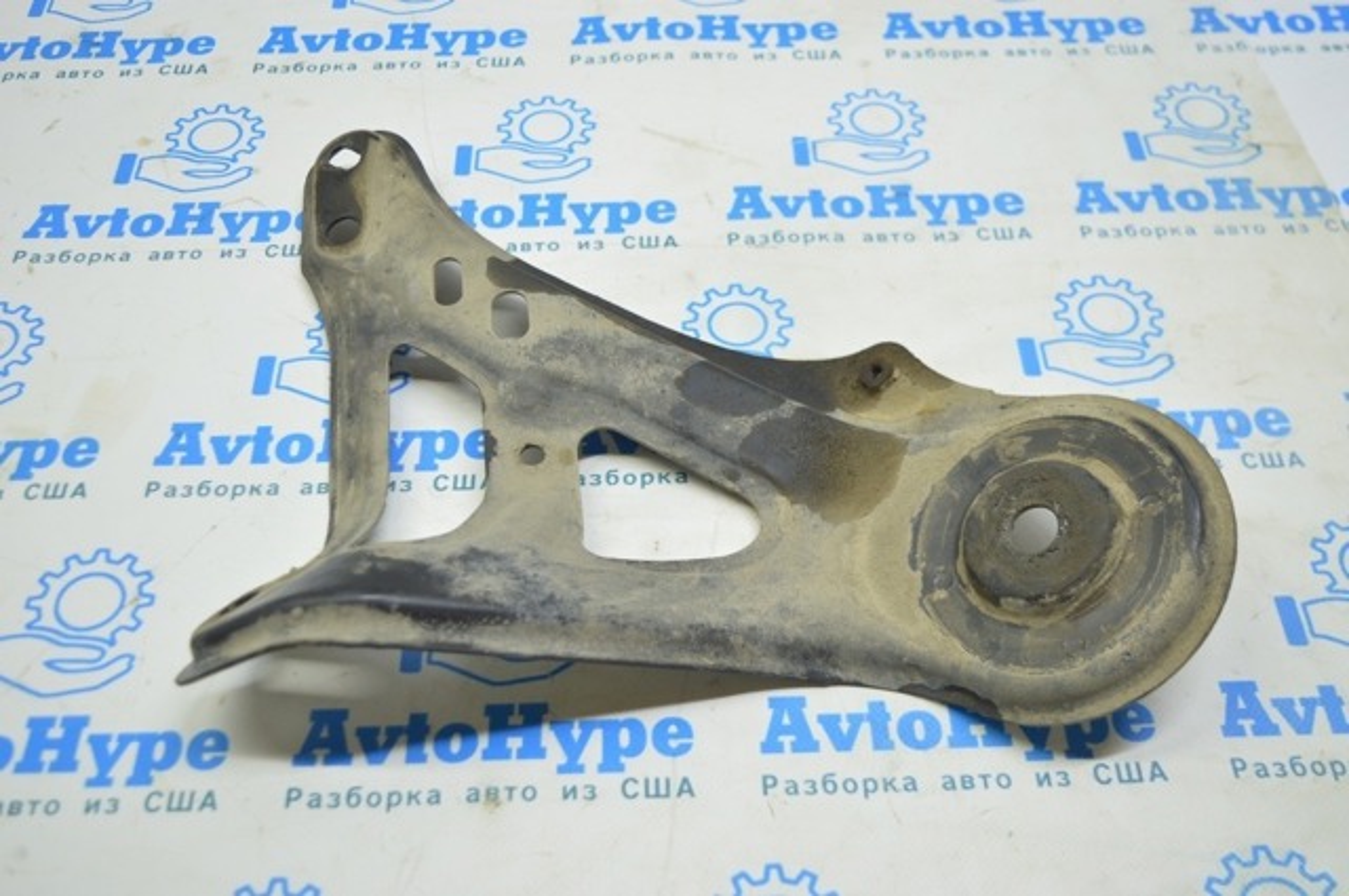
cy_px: 448
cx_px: 674
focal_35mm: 39
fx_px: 1460
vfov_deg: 34.1
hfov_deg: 49.6
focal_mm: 26
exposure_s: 1/40
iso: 400
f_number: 4
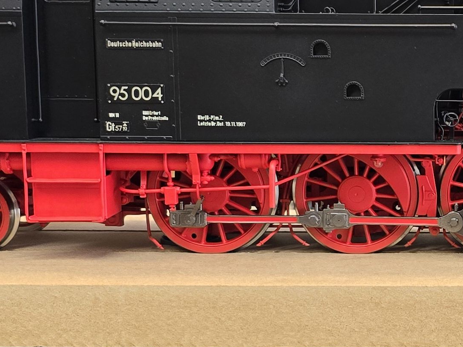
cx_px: 457
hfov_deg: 22.2
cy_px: 192
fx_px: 1137
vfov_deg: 17.4
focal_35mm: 85
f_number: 1.7
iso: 640
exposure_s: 1/100
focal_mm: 6.3
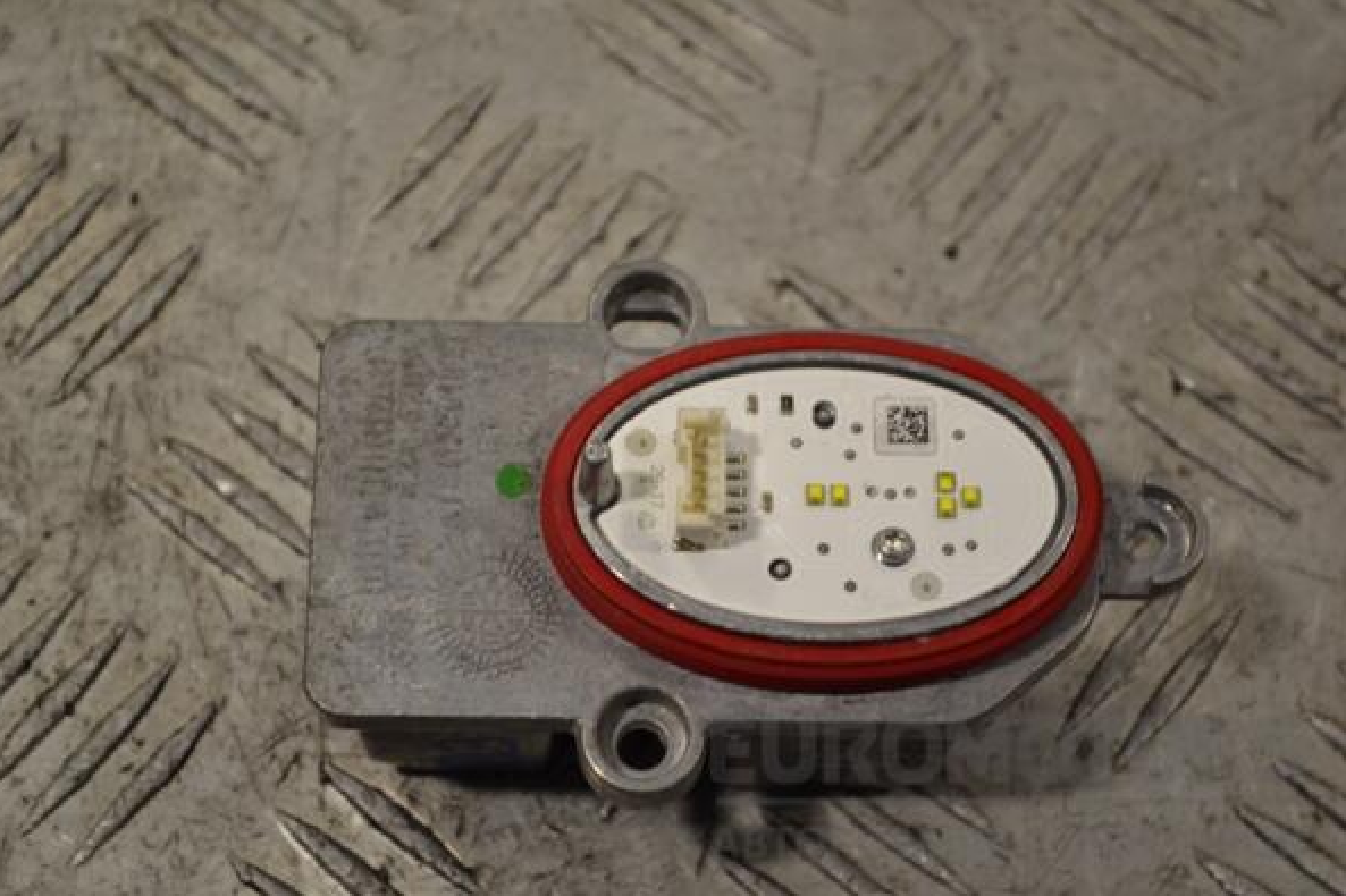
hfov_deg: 24.3
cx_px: 667
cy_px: 447
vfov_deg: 16.3
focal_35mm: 84
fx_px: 3121
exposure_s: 1/50
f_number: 5.6
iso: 100
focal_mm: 55
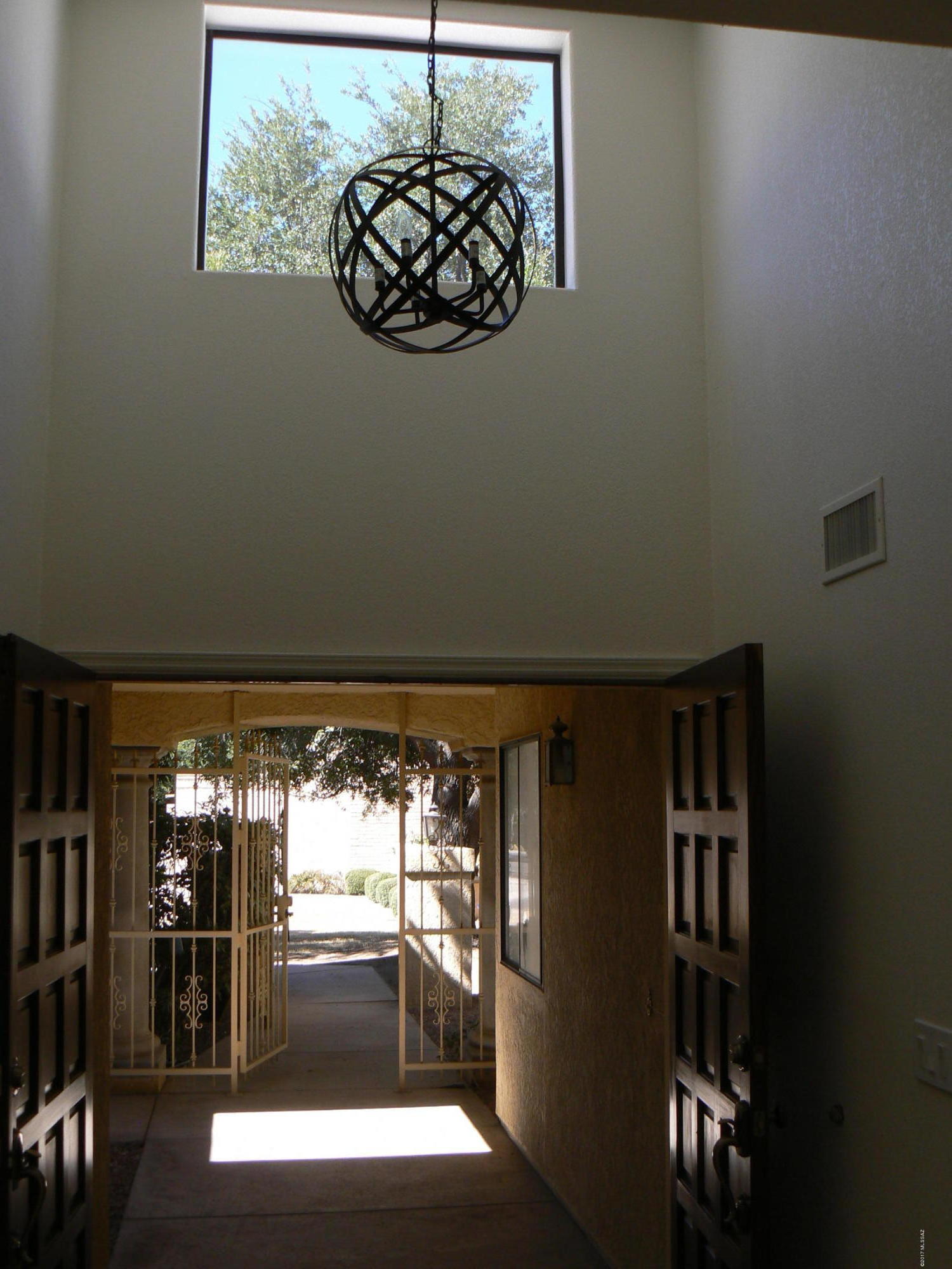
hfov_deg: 39.7
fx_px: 1320
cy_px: 634
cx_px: 476
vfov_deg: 51.4
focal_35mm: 36
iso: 80
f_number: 4.5
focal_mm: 6
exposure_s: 1/100
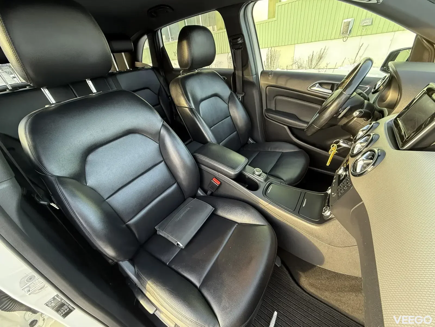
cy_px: 164
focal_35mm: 14
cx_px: 218
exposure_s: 1/87
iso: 320
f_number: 2.2
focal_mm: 2.22
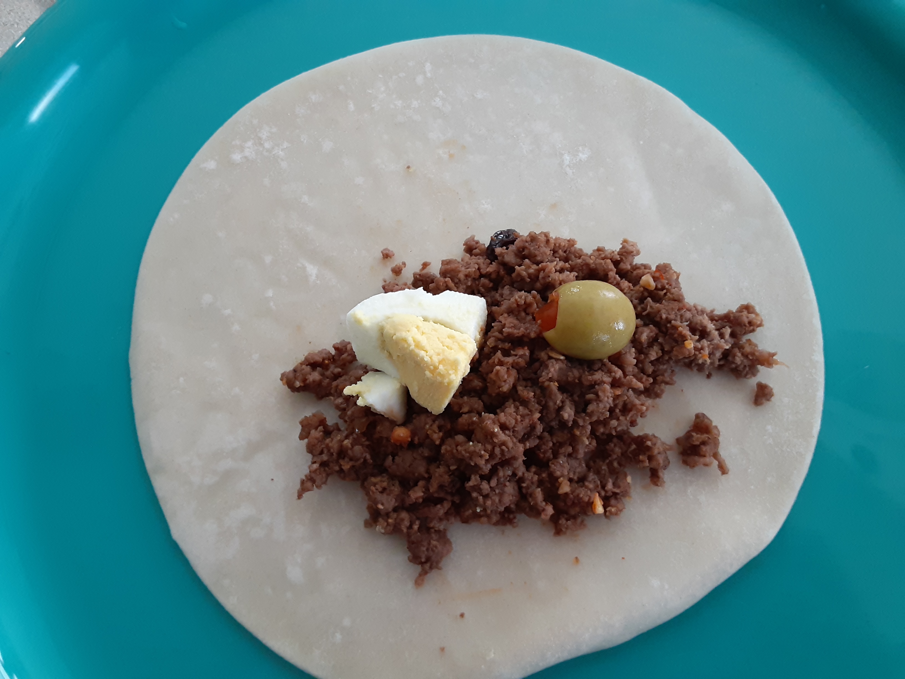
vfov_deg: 51.4
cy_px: 340
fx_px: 706
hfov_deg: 65.3
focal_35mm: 27
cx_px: 452
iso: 160
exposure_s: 1/60
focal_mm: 2.91
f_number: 1.9
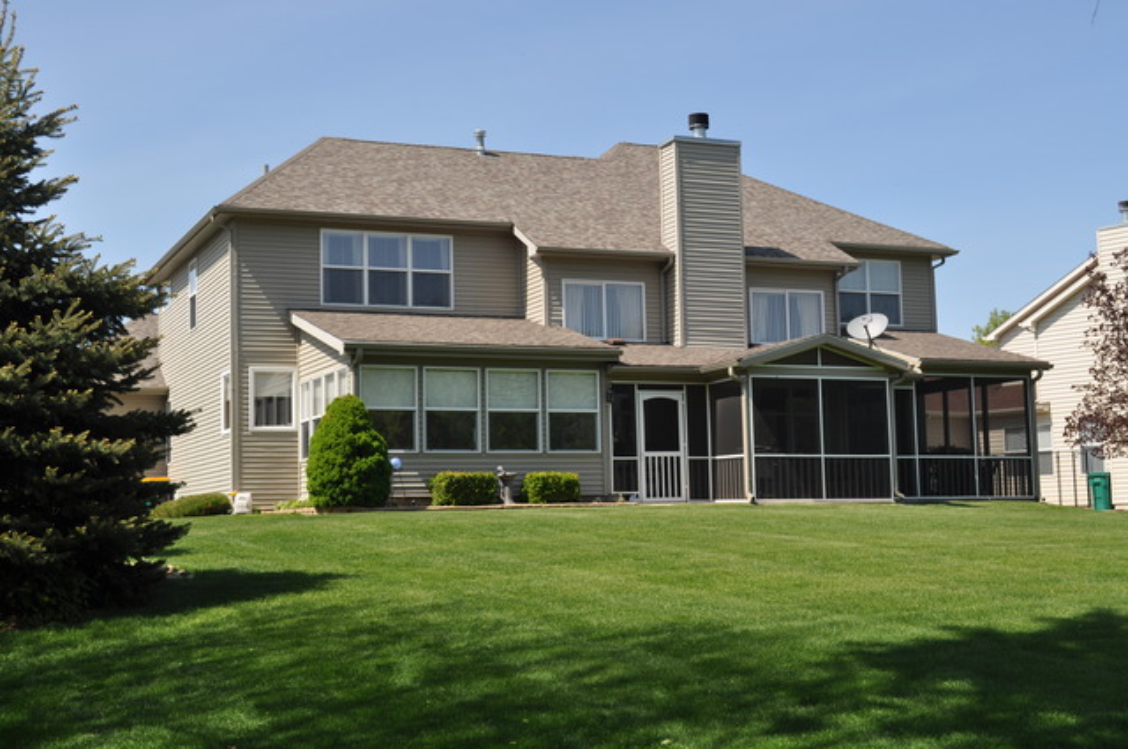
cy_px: 374
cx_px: 564
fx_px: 1502
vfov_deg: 28.0
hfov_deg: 41.2
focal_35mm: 48
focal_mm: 32
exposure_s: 1/320
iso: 200
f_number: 9
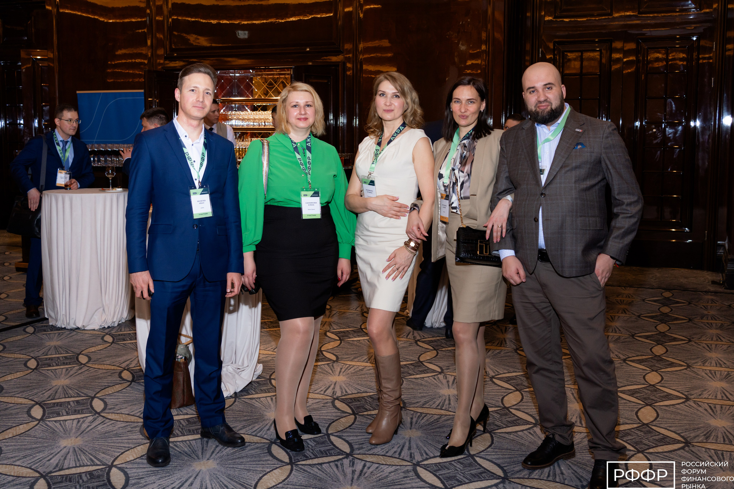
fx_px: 783
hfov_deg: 50.2
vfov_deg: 34.7
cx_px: 372
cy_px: 221
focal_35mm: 38
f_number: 5
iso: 500
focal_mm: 35
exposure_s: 1/80
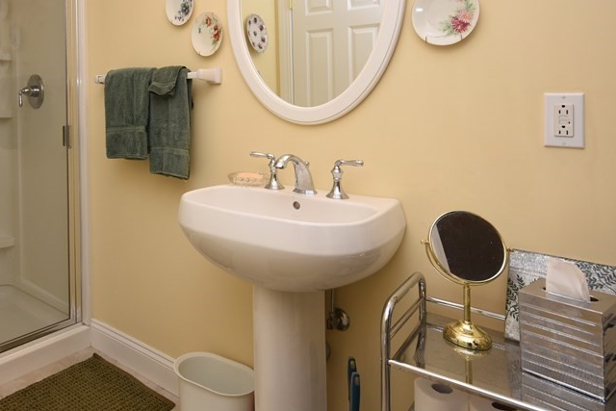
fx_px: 411
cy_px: 130
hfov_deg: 71.1
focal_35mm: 24
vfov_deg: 52.0
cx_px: 195
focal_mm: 10
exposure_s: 1/60
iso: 100
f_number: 5.6
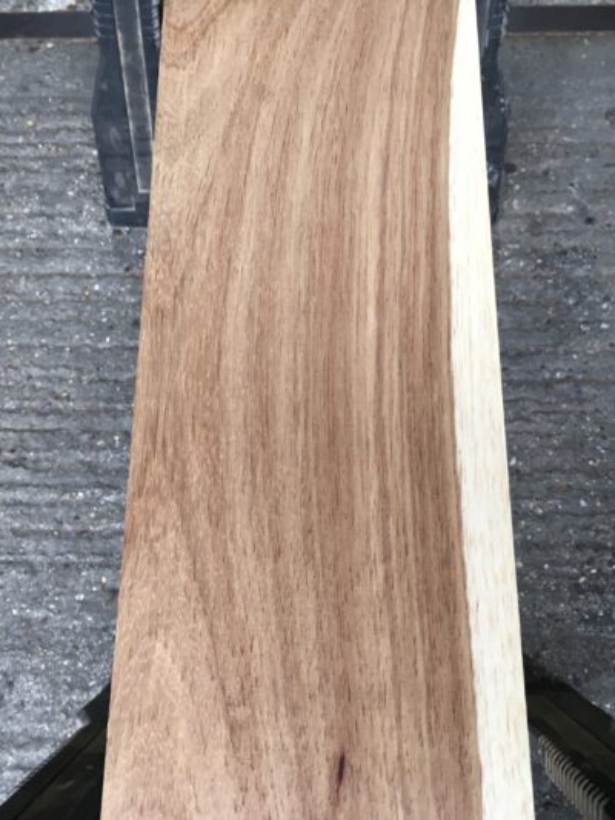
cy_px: 410
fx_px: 687
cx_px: 308
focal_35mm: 29
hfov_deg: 48.2
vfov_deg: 61.6
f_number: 2.2
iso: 40
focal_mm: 4.15
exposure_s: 1/33
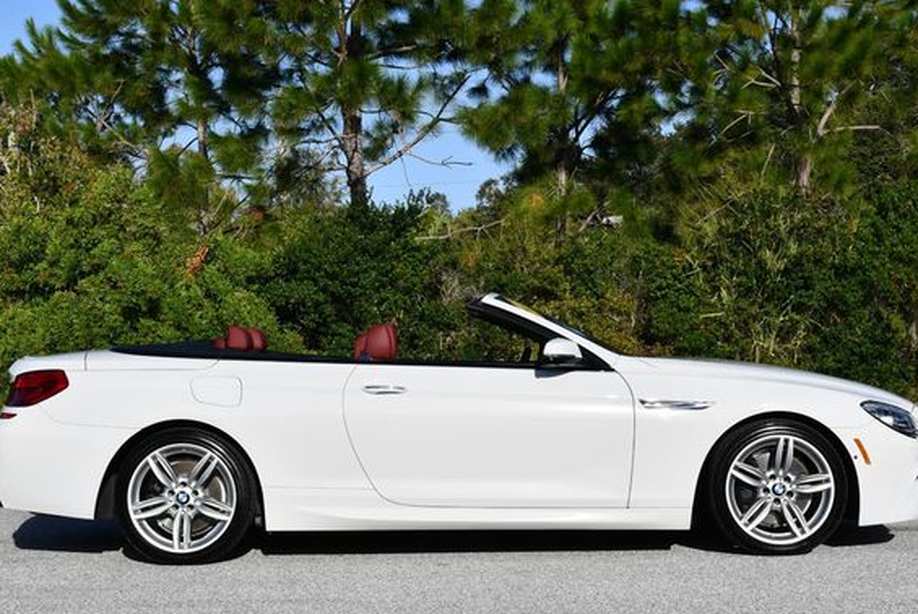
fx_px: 1736
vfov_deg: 20.1
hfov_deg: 29.6
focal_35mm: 68
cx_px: 453
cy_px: 309
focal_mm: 30
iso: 100
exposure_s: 1/320
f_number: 9
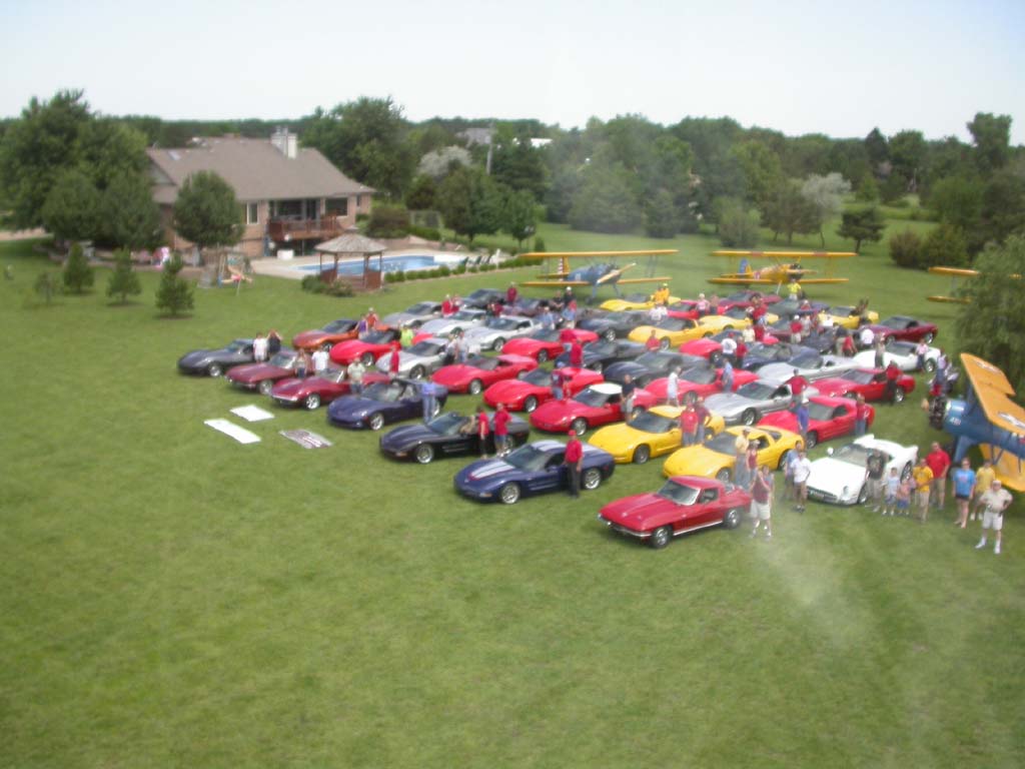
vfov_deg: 37.7
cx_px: 512
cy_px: 384
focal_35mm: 38
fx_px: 1125
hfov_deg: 49.0
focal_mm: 7.85
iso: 100
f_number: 2.6
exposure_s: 1/864
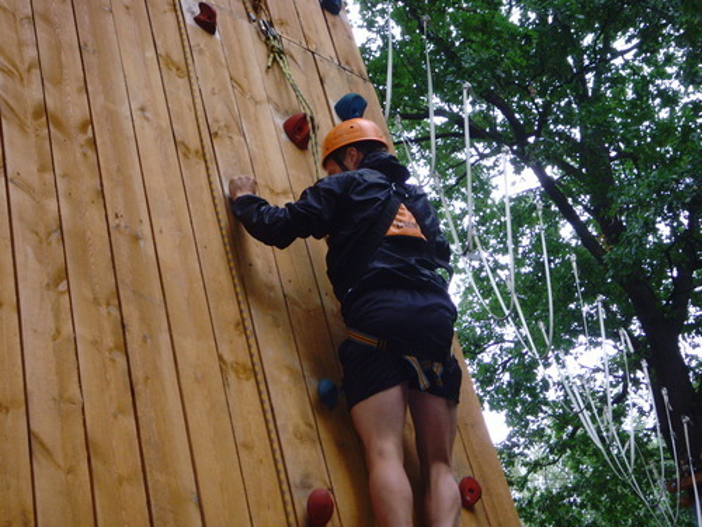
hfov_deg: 24.4
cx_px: 351
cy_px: 264
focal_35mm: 80
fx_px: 1622
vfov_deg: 18.4
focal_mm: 13.7
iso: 200
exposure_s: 1/60
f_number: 4.2
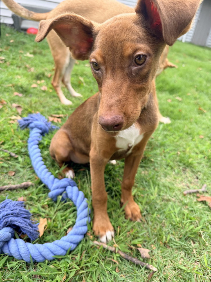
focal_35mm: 24
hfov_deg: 56.8
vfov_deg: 71.6
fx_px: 195
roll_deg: -9.5
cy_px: 141
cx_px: 106
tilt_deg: -28.7
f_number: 1.78
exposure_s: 1/121
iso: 64
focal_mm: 6.76
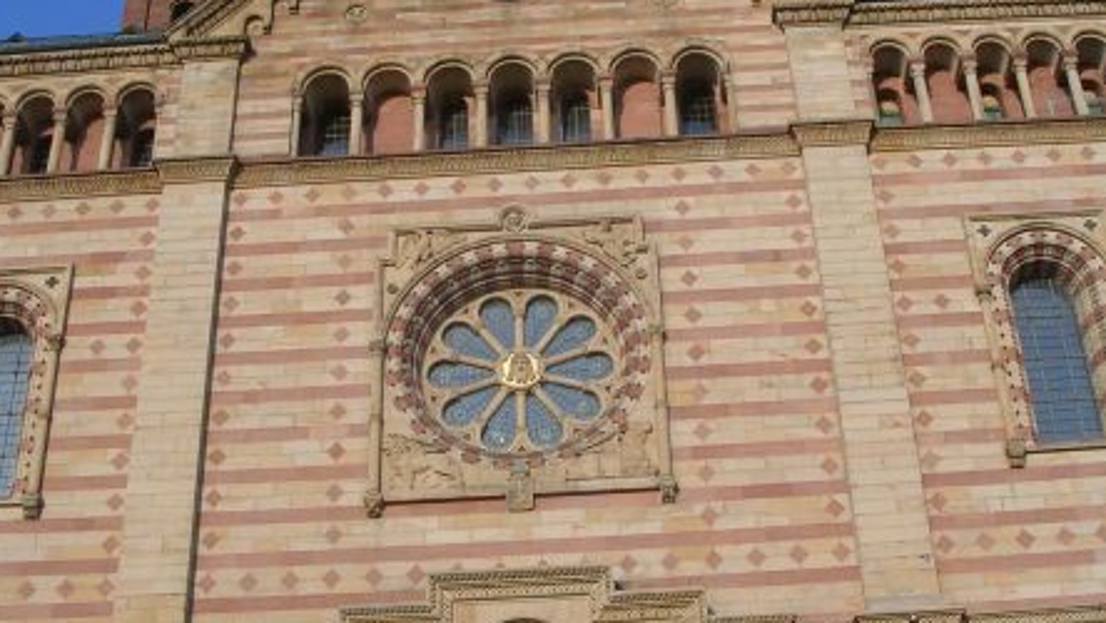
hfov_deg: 37.2
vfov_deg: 21.4
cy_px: 264
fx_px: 1643
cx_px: 548
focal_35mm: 56
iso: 50
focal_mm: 5.8
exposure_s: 1/240
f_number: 5.6
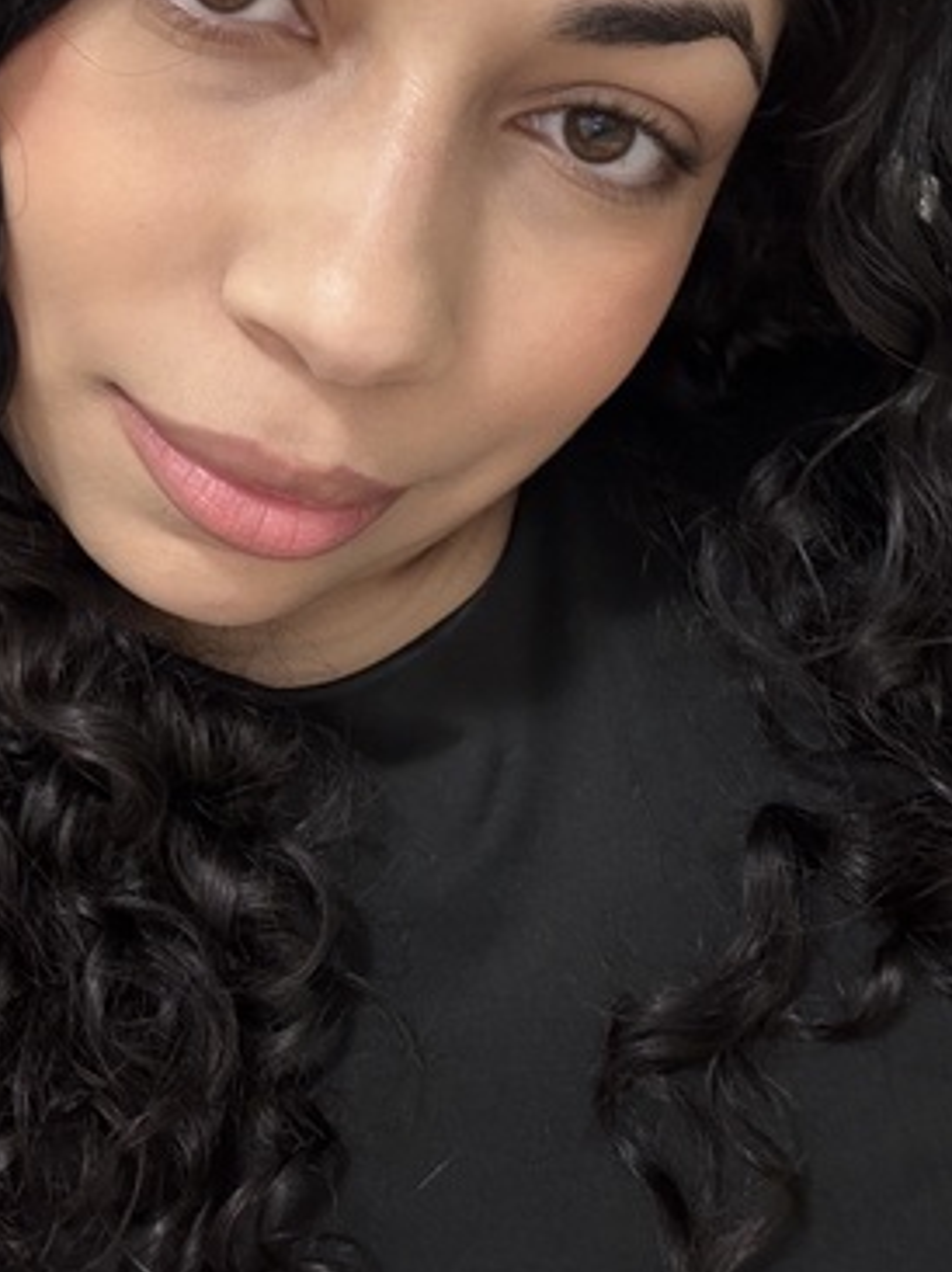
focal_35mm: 41
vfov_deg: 45.5
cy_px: 500
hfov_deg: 35.0
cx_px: 394
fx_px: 1505
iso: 320
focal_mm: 2.69
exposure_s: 1/30
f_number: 1.9
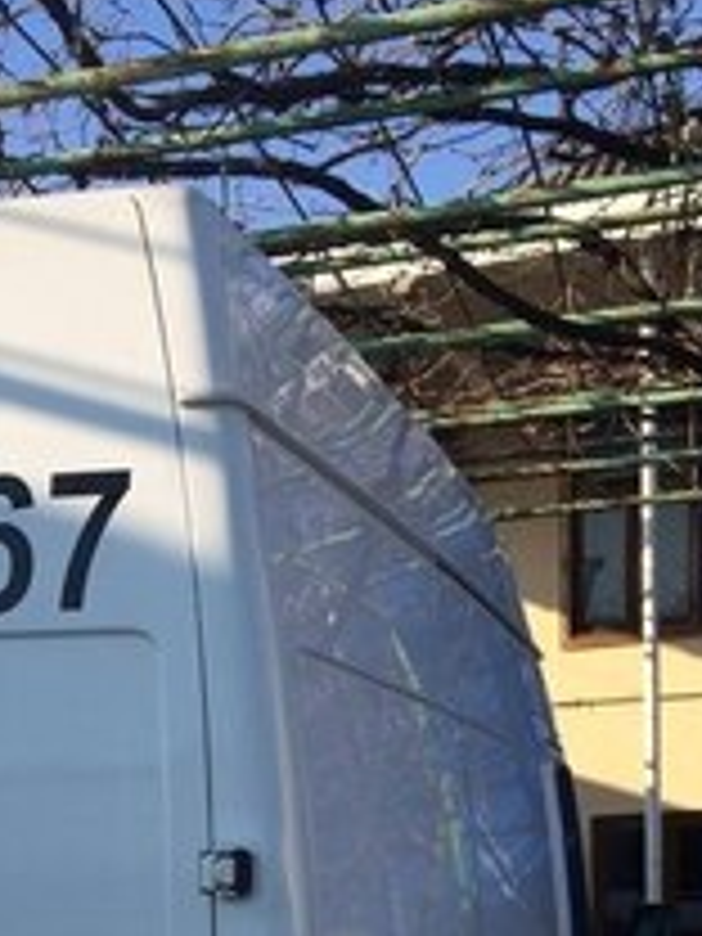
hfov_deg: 20.8
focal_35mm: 69
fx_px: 1866
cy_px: 1089
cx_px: 36
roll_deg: +3.3
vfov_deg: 25.6
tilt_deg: -6.2
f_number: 2.2
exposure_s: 1/1244
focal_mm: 4.15
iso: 32
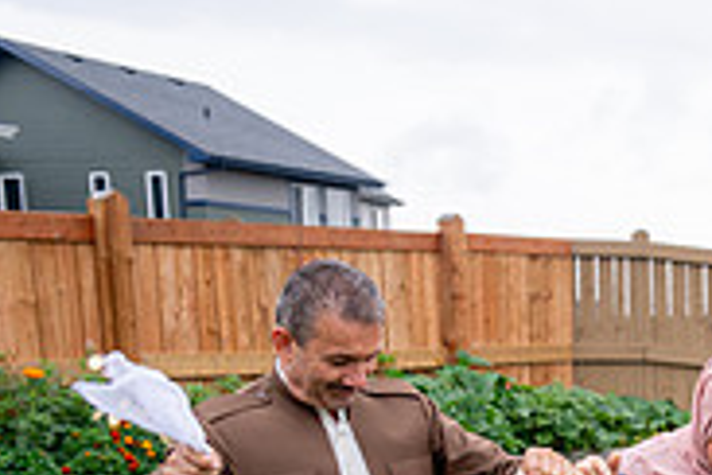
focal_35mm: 76
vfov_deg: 16.7
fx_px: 1503
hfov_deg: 23.5
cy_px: 656
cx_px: 934
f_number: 2.8
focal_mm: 24
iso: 100
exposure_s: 1/500
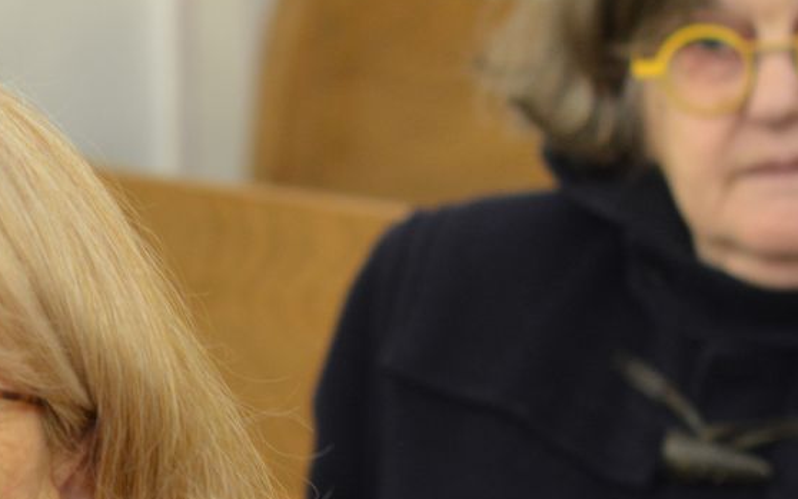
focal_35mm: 222
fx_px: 4829
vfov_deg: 5.9
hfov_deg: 9.3
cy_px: 412
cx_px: -166
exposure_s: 1/40
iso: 800
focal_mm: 50
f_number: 3.2
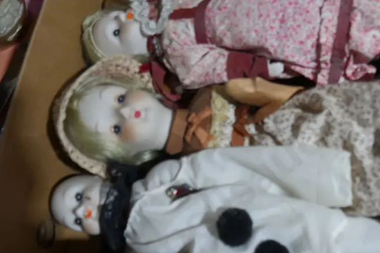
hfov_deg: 42.1
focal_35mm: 45
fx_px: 475
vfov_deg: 29.8
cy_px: 156
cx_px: 291
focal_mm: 14
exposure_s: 1/60
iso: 640
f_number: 3.5
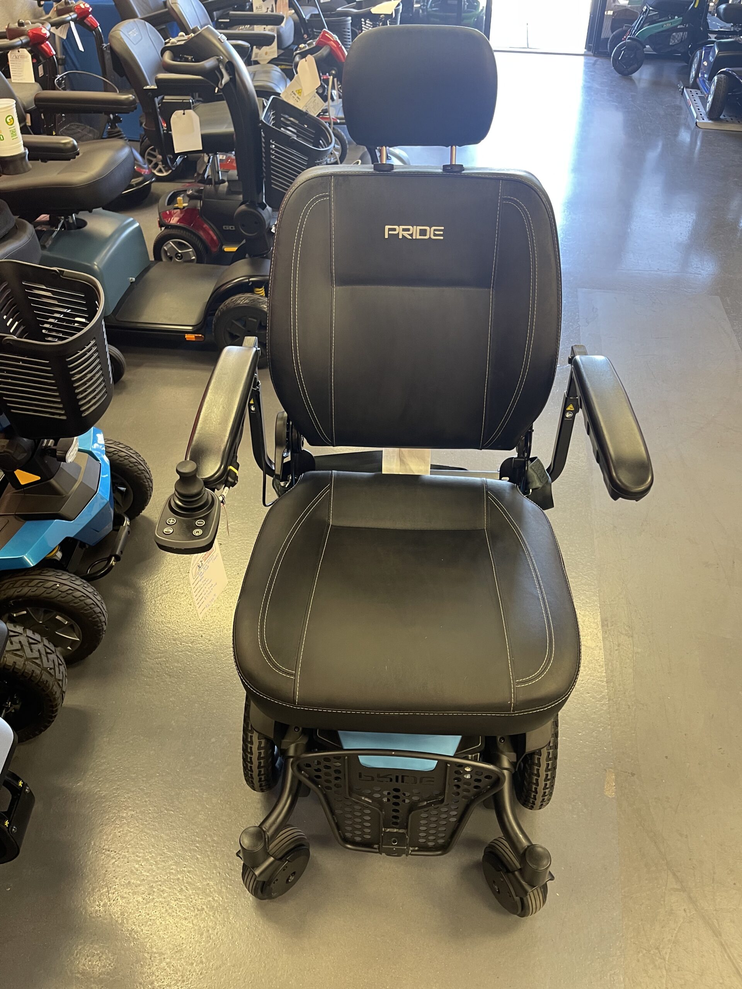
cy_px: 494
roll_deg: +0.1
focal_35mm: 25
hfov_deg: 54.9
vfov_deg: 69.4
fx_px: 715
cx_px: 371
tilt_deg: -41.0
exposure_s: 1/60
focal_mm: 5.1
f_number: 1.6
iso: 250
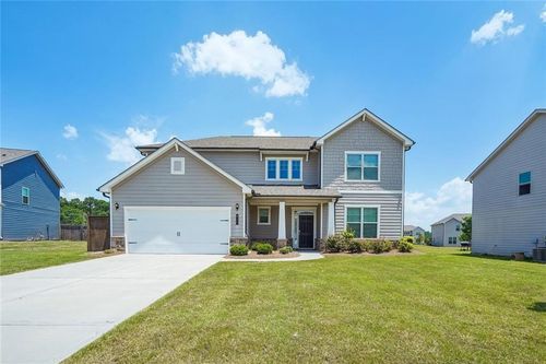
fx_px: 243
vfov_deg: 73.7
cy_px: 182
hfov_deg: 96.8
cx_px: 273
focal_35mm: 16
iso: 400
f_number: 8
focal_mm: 16
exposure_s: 1/800
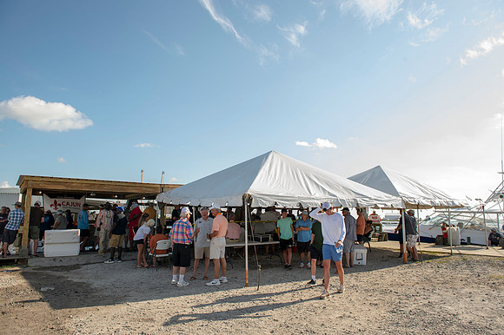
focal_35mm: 24
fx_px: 336
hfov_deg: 73.8
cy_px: 168
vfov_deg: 53.1
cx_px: 252
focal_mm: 24
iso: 50
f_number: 7.1
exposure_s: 1/125
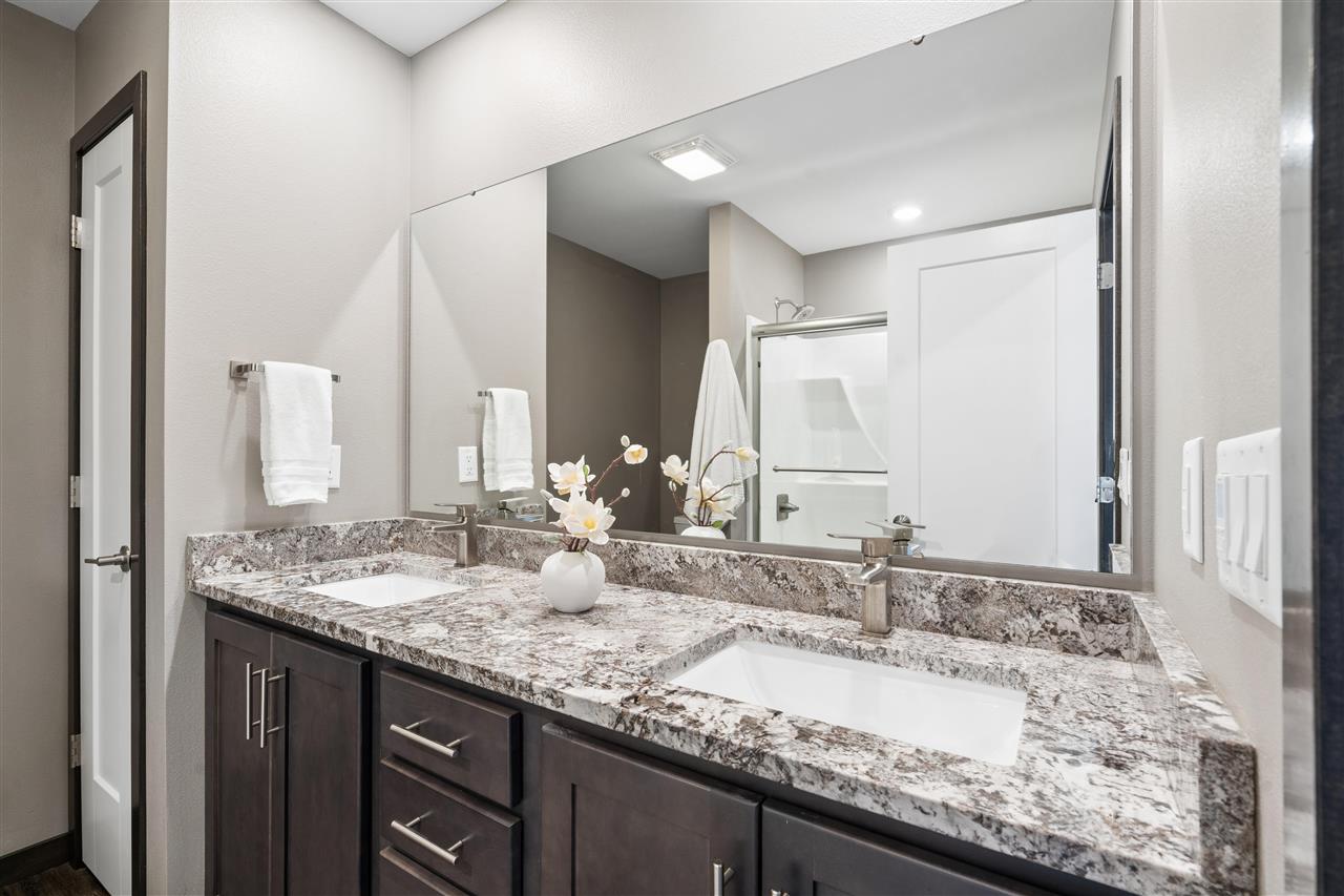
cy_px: 448
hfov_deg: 93.3
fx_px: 635
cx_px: 672
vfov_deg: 70.4
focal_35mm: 17
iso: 400
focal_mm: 17
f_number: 9
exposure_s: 1/10
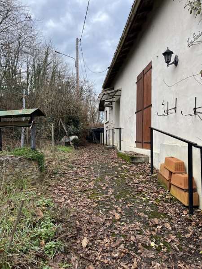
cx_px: 101
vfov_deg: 67.3
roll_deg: +0.4
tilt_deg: -0.2
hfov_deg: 53.1
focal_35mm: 26
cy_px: 134
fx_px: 202
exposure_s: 1/491
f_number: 1.6
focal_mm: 5.1
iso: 50
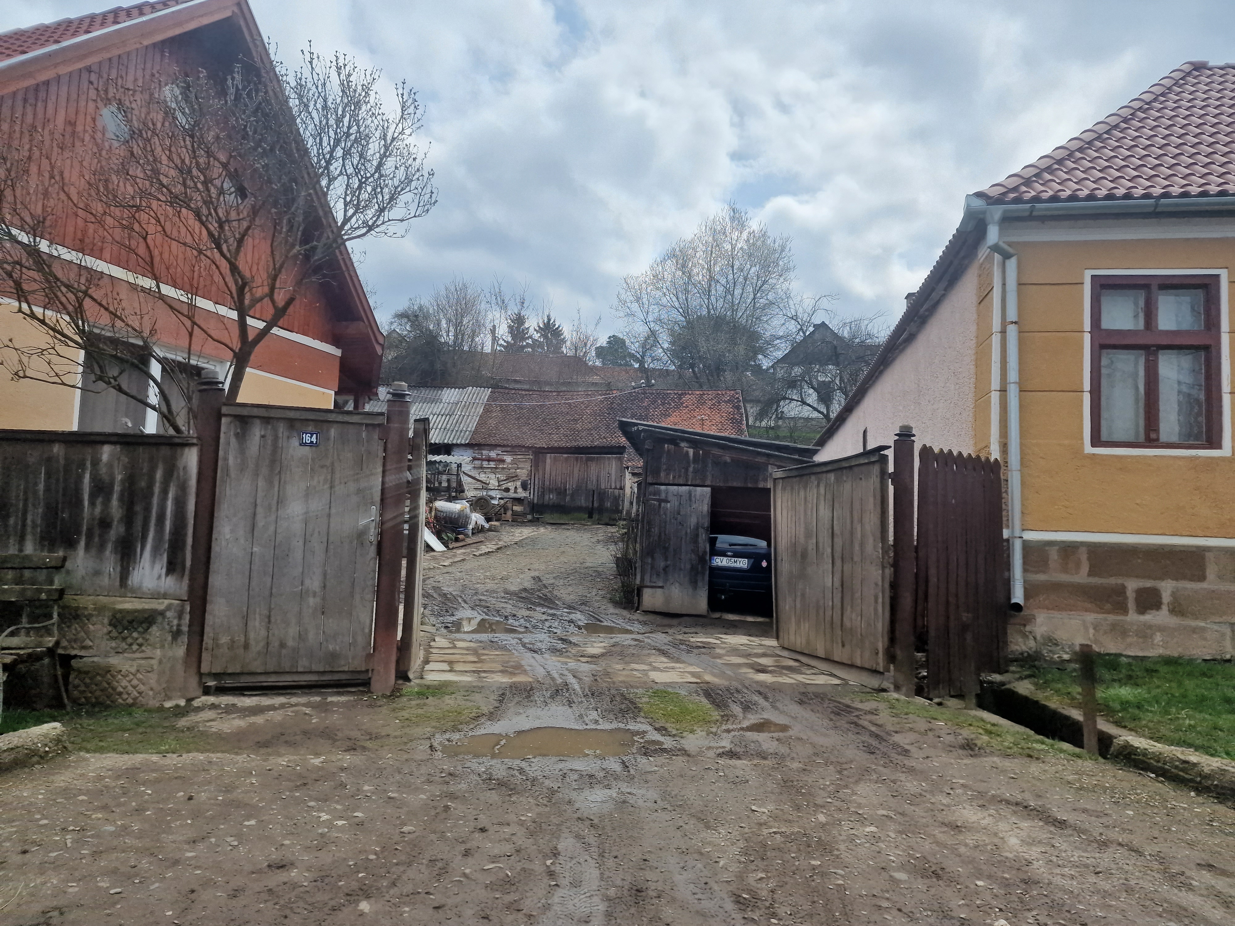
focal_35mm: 23
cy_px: 463
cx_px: 618
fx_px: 821
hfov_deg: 73.9
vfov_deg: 58.9
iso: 50
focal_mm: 6.4
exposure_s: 1/1268
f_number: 1.8
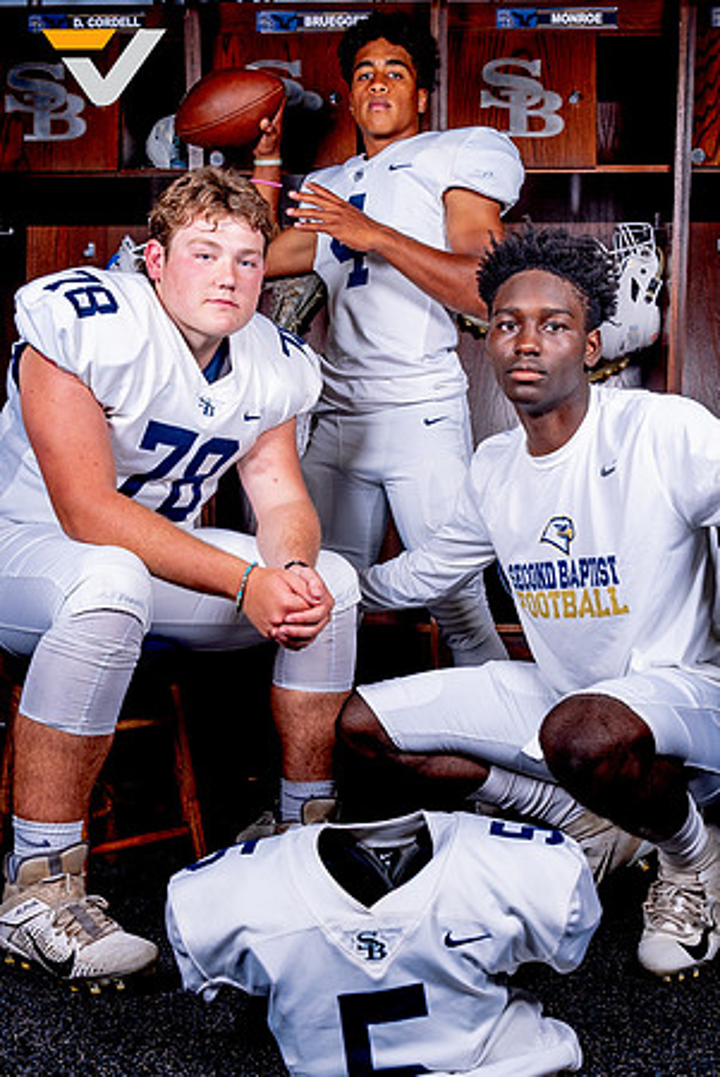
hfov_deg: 34.6
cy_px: 555
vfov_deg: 50.0
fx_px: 1155
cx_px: 406
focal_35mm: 39
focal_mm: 24
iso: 100
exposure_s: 1/125
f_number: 8
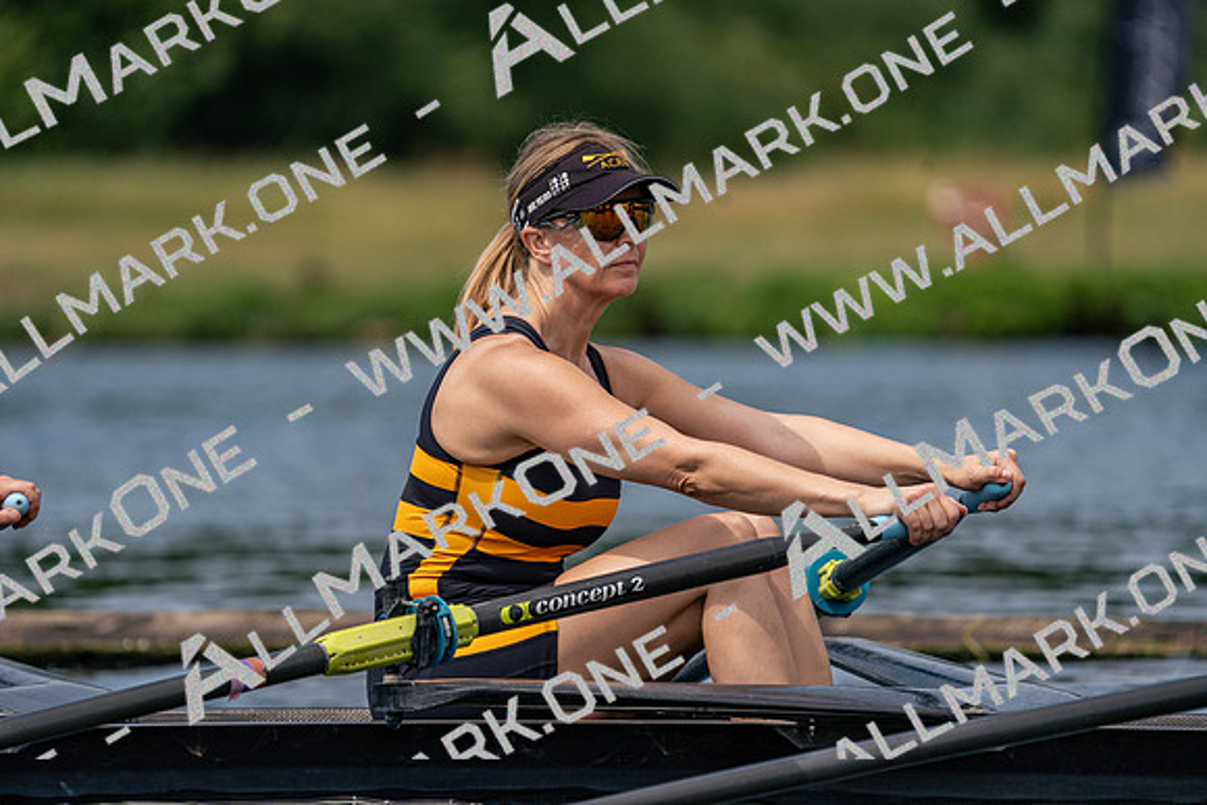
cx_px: 604
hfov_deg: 4.9
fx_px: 14151
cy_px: 402
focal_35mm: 422
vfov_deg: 3.3
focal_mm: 422
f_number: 6.3
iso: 320
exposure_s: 1/1600
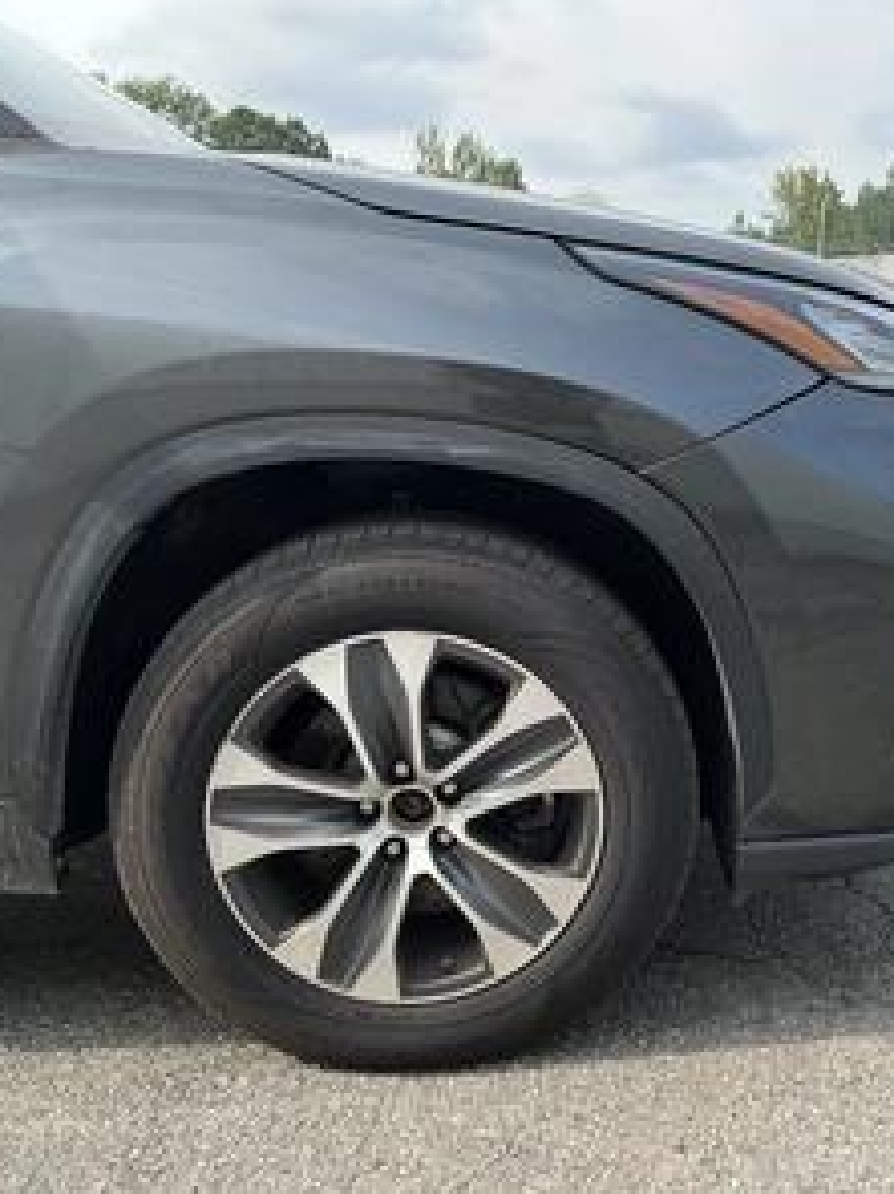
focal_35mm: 38
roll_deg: -0.3
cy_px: 591
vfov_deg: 49.0
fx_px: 1309
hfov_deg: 36.9
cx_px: 651
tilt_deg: -10.9
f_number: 1.8
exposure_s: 1/556
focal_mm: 3
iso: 25
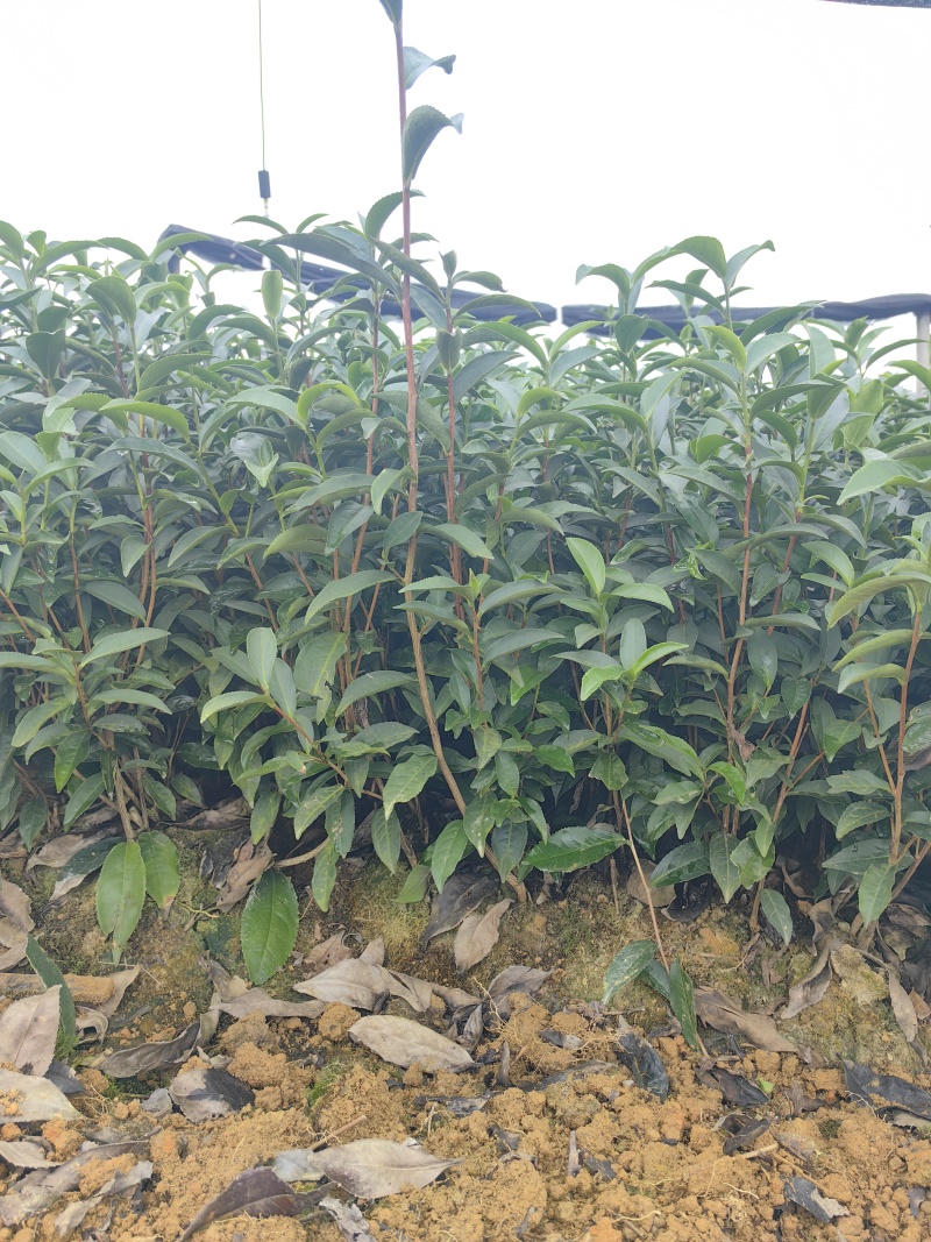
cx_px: 466
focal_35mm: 27
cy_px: 621
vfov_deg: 65.3
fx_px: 968
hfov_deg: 51.3
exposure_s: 1/100
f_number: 2
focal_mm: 5.75
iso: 80
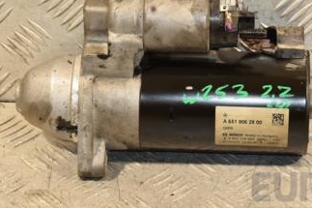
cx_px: 234
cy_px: 58
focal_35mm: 173
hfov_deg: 11.9
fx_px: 1499
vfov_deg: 7.9
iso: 800
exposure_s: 1/160
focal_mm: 62
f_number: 5.3
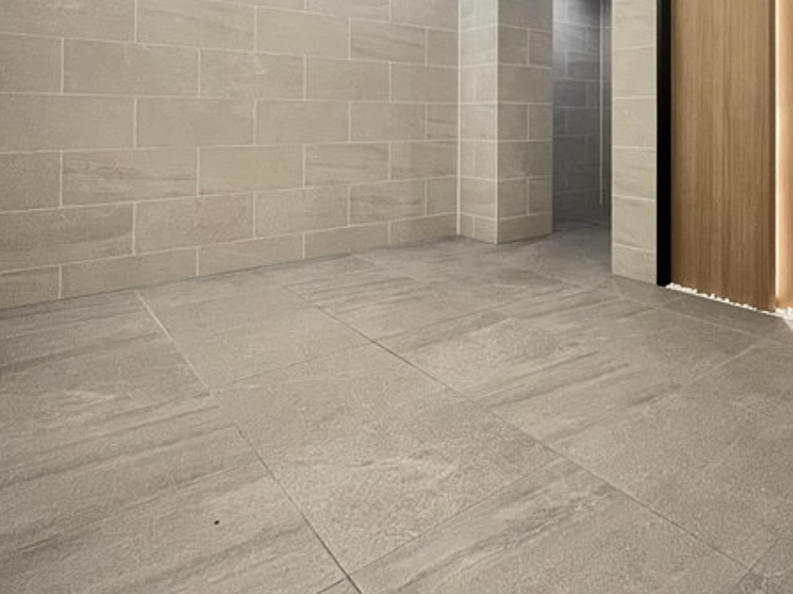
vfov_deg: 51.1
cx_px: 602
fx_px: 573
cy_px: 110
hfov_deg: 64.9
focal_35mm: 25
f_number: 2.4
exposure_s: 1/50
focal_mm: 1.55
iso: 320
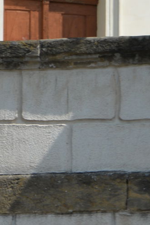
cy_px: -5
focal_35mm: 326
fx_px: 2034
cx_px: 327
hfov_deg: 4.2
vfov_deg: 6.3
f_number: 8
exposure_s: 1/250
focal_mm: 56
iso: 100
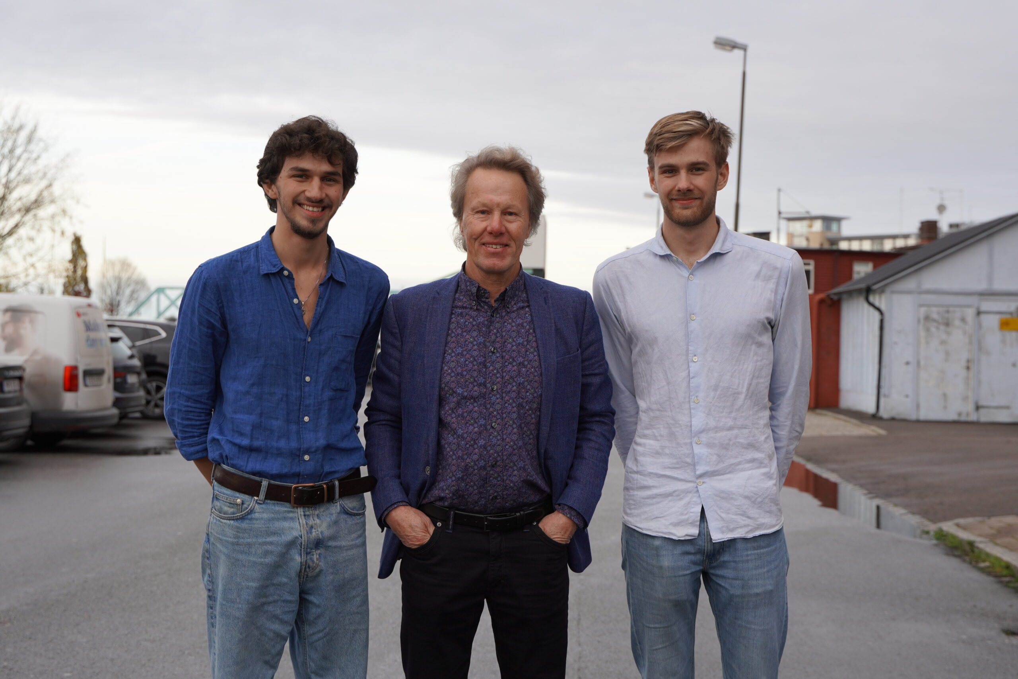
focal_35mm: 60
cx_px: 509
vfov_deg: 22.6
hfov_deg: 33.4
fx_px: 1697
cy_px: 340
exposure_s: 1/160
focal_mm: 40
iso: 200
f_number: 4
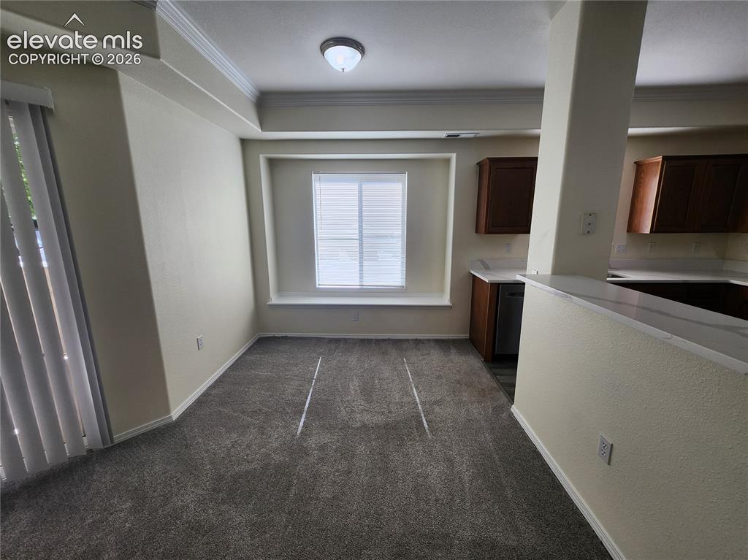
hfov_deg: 106.2
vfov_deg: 89.9
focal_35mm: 13
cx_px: 374
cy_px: 280
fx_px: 281
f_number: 2.2
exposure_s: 1/120
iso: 32
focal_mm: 1.74
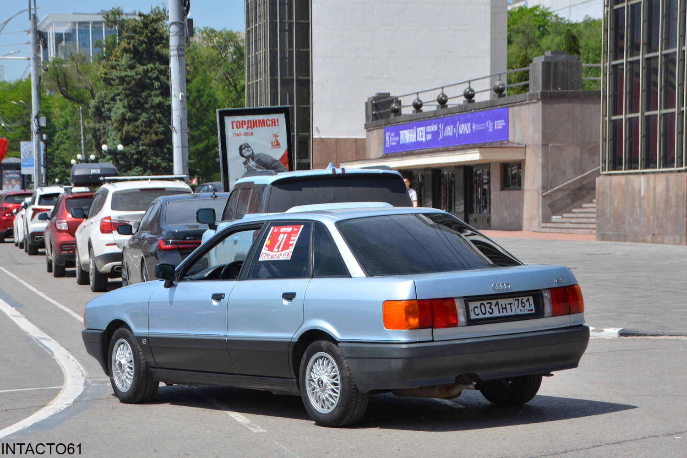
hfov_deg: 21.9
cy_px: 229
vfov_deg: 14.7
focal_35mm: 93
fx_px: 1775
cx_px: 344
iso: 400
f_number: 6.3
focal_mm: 62
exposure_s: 1/1600
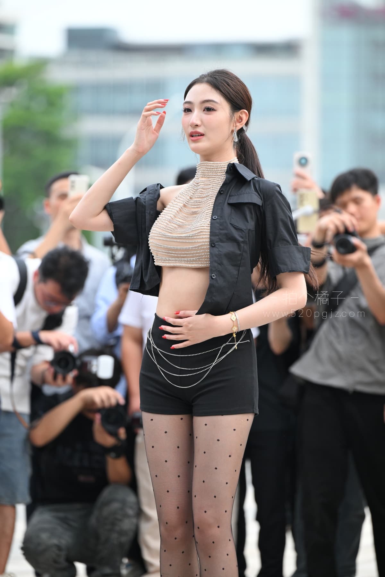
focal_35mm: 200
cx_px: 192
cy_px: 288
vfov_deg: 10.3
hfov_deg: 6.9
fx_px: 3208
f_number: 3.5
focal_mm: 200
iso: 900
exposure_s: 1/640
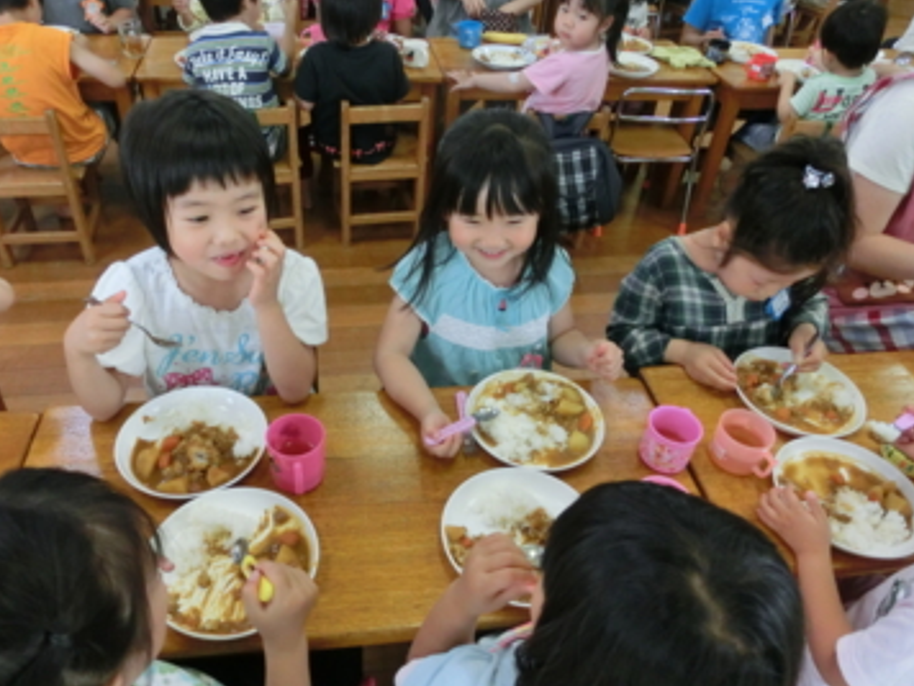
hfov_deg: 65.3
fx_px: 713
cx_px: 429
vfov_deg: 51.3
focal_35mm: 27
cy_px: 329
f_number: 3
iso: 400
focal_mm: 4.24
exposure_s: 1/125
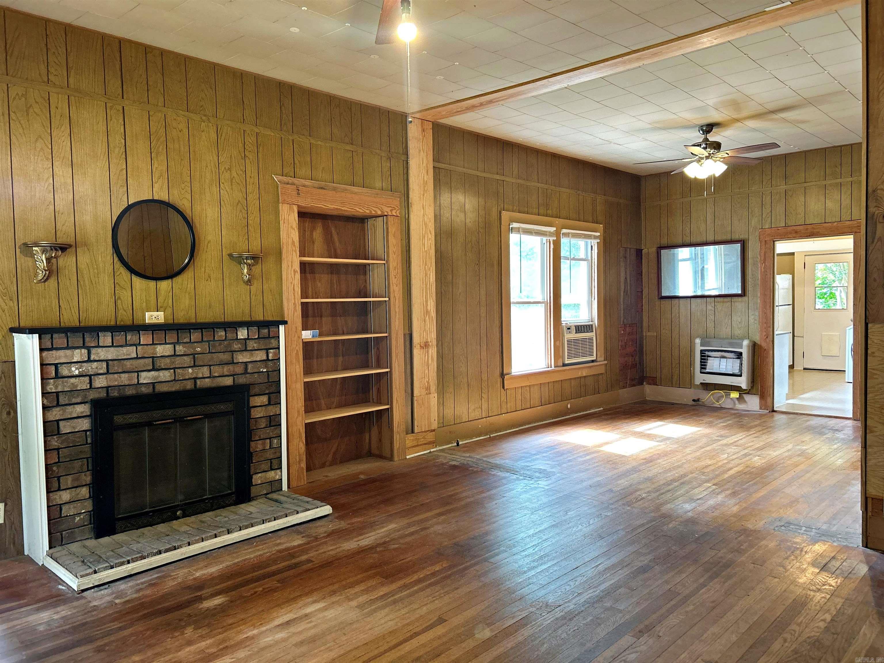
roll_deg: +1.1
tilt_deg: -3.0
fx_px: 664
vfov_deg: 53.1
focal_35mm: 26
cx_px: 442
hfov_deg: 67.3
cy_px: 332
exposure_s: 1/60
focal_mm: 5.7
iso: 100
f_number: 1.5
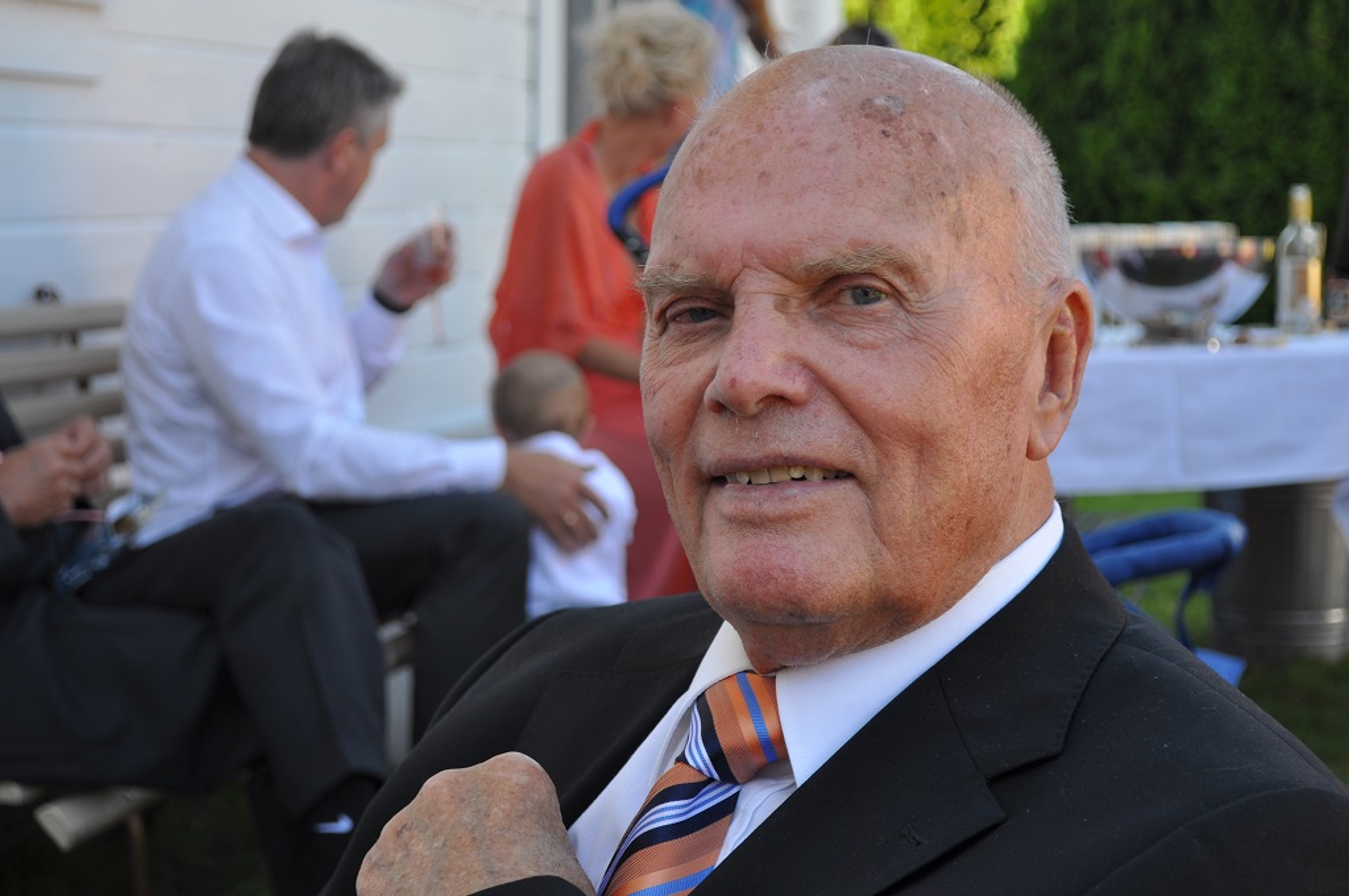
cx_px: 674
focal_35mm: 68
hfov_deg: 29.9
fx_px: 2526
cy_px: 448
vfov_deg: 20.1
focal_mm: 45
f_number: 5.6
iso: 200
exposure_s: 1/125
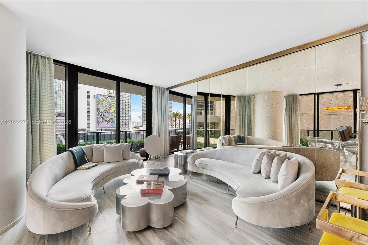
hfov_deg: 100.4
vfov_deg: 77.4
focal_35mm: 15
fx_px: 153
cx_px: 184
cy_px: 122
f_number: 8
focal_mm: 10
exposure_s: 1/80
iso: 1000
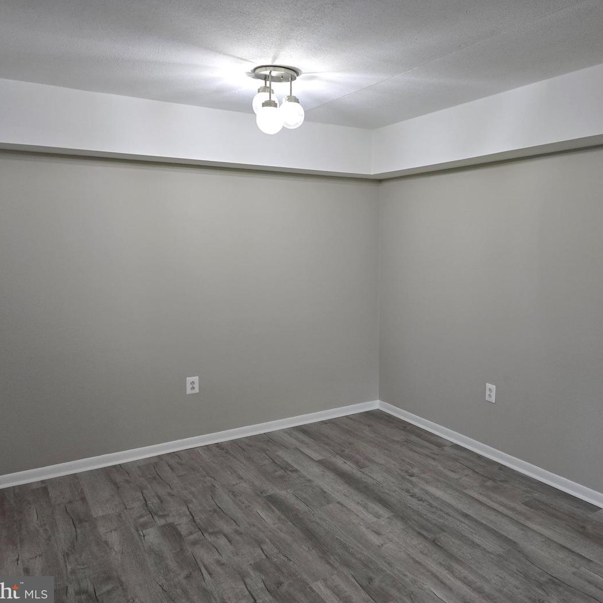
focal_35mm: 28
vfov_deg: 57.3
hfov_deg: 56.8
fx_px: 552
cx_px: 368
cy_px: 298
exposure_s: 1/120
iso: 250
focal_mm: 6.3
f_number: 1.7
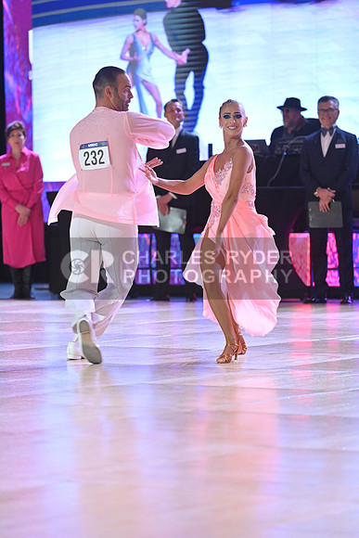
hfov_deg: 8.6
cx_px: 180
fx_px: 2392
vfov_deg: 12.8
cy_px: 269
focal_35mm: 160
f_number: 4
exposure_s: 1/250
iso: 2000
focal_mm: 160
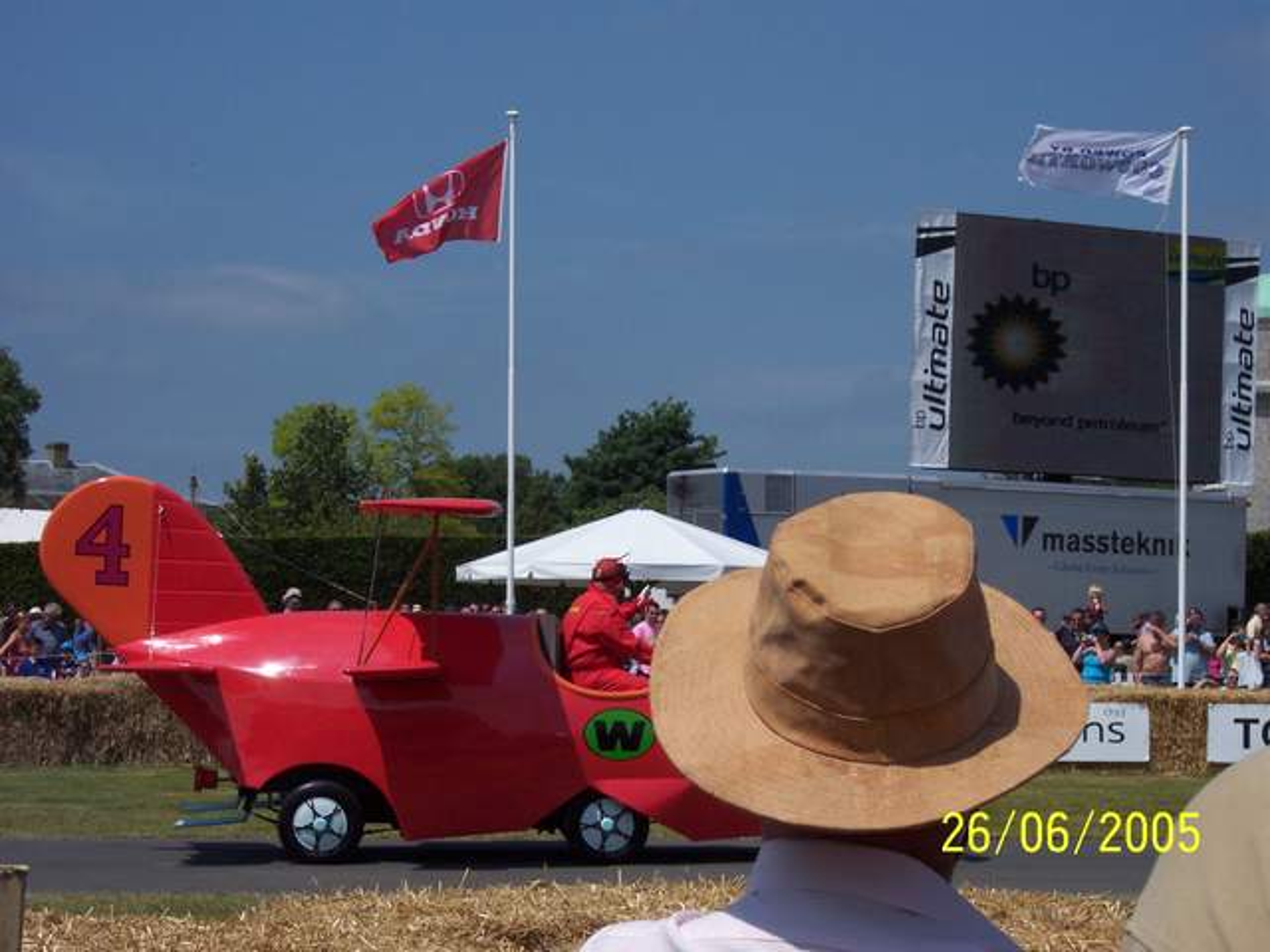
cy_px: 476
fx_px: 3706
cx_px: 635
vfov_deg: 14.6
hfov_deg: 19.4
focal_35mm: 101
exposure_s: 1/700
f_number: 8
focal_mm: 21.3
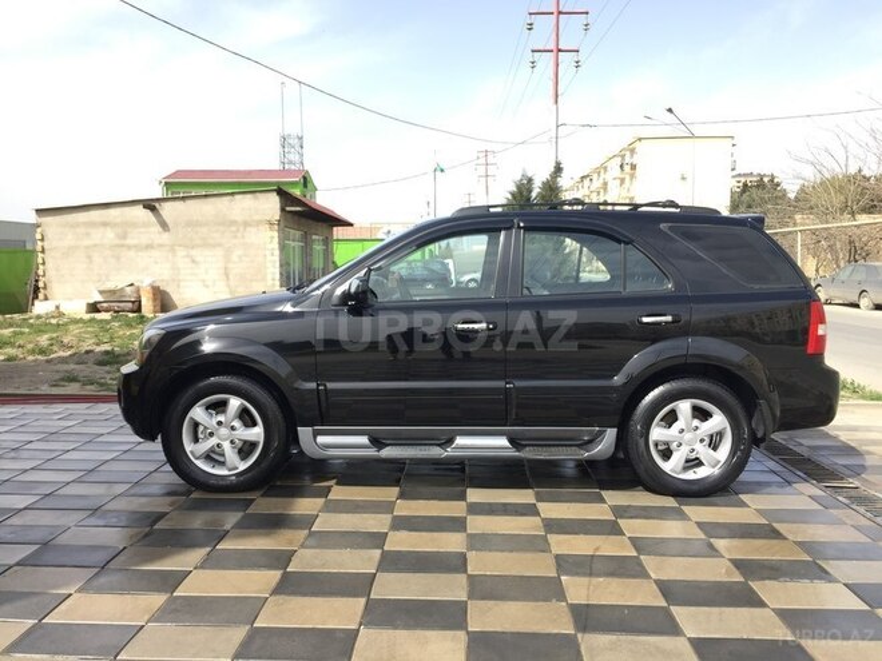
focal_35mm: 29
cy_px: 330
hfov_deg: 61.7
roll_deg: +1.3
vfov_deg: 48.2
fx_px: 739
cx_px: 441
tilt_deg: -5.5
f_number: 2.2
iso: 32
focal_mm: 4.15
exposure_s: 1/791
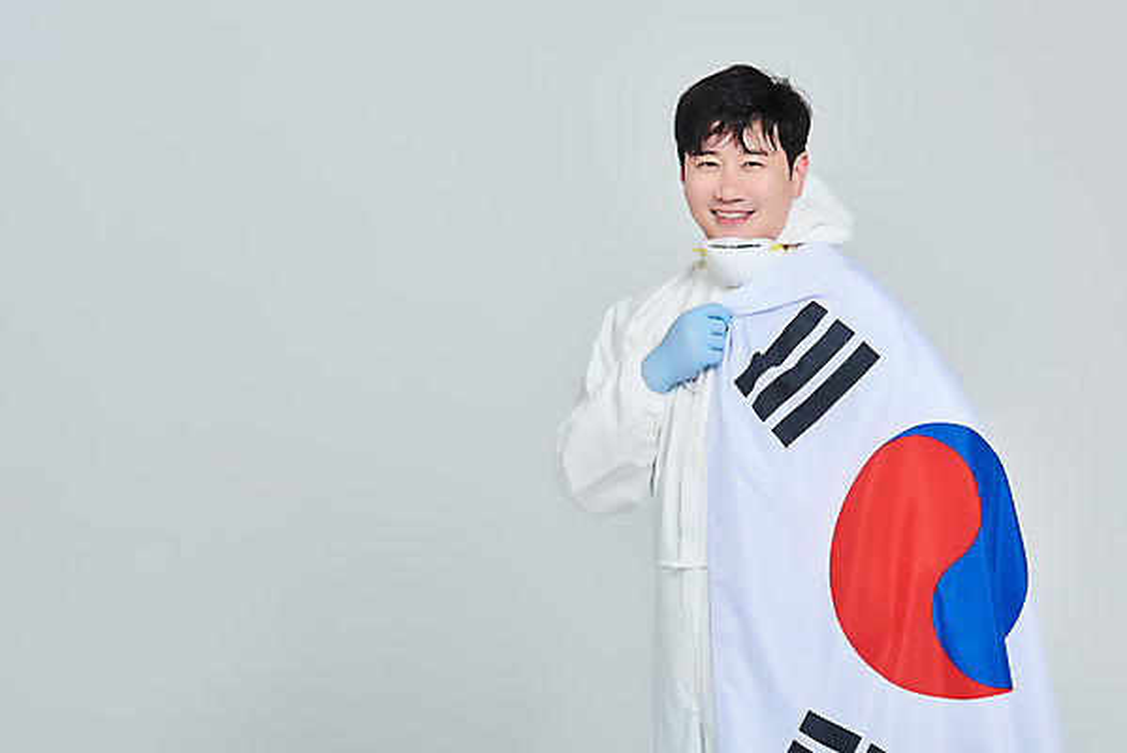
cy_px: 376
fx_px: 3445
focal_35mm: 110
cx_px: 564
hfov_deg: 18.6
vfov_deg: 12.5
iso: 100
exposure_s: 1/125
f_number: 14
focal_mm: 110
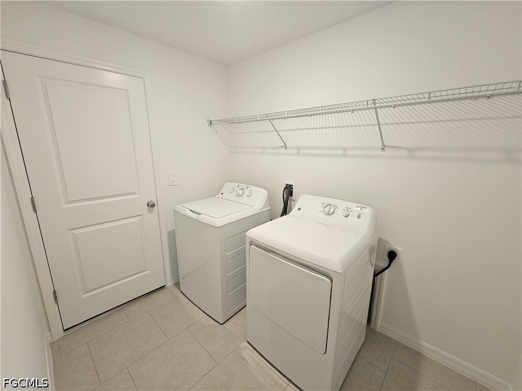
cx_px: 261
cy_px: 196
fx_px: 196
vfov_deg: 89.9
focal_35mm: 13
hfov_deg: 106.2
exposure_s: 1/60
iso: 160
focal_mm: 2.2
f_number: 2.2
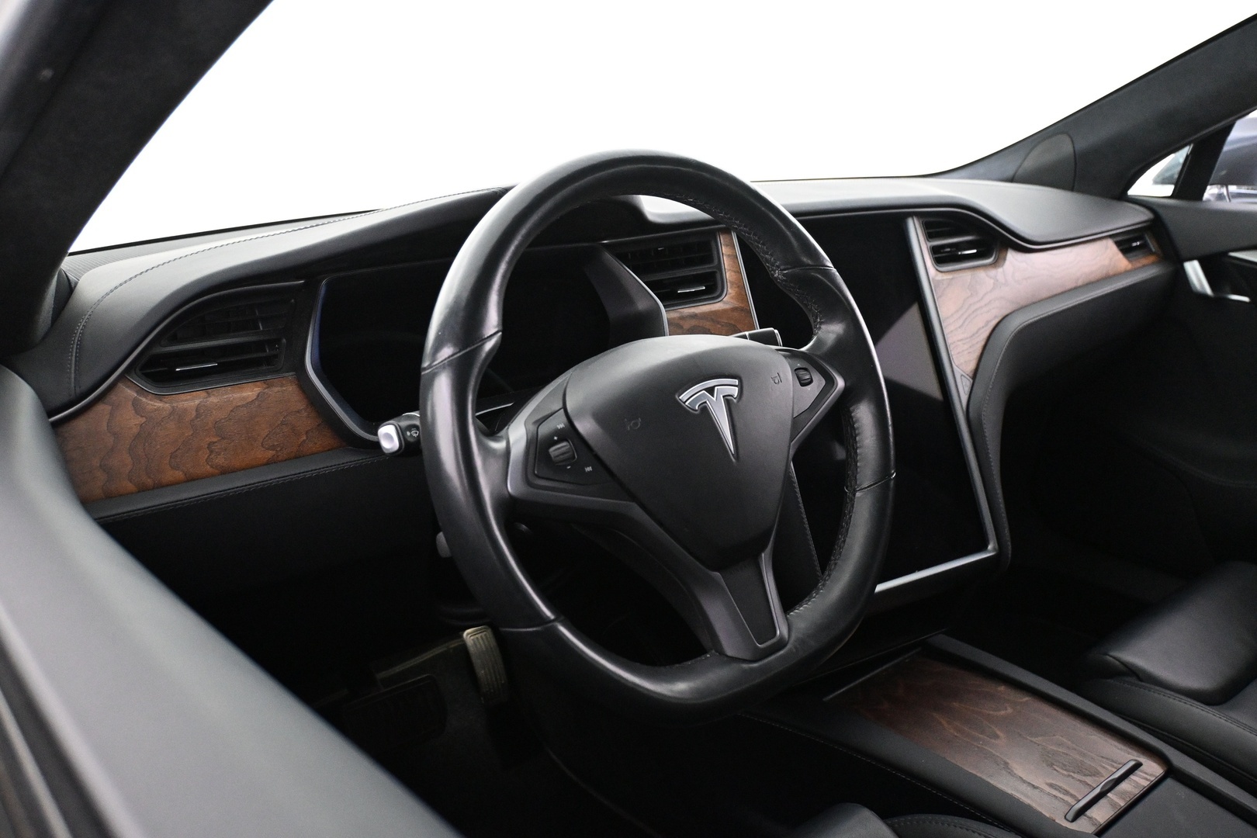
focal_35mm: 31
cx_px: 628
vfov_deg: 42.6
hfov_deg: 60.7
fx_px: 1074
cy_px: 419
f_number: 3.8
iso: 4000
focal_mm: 20.5
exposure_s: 1/30
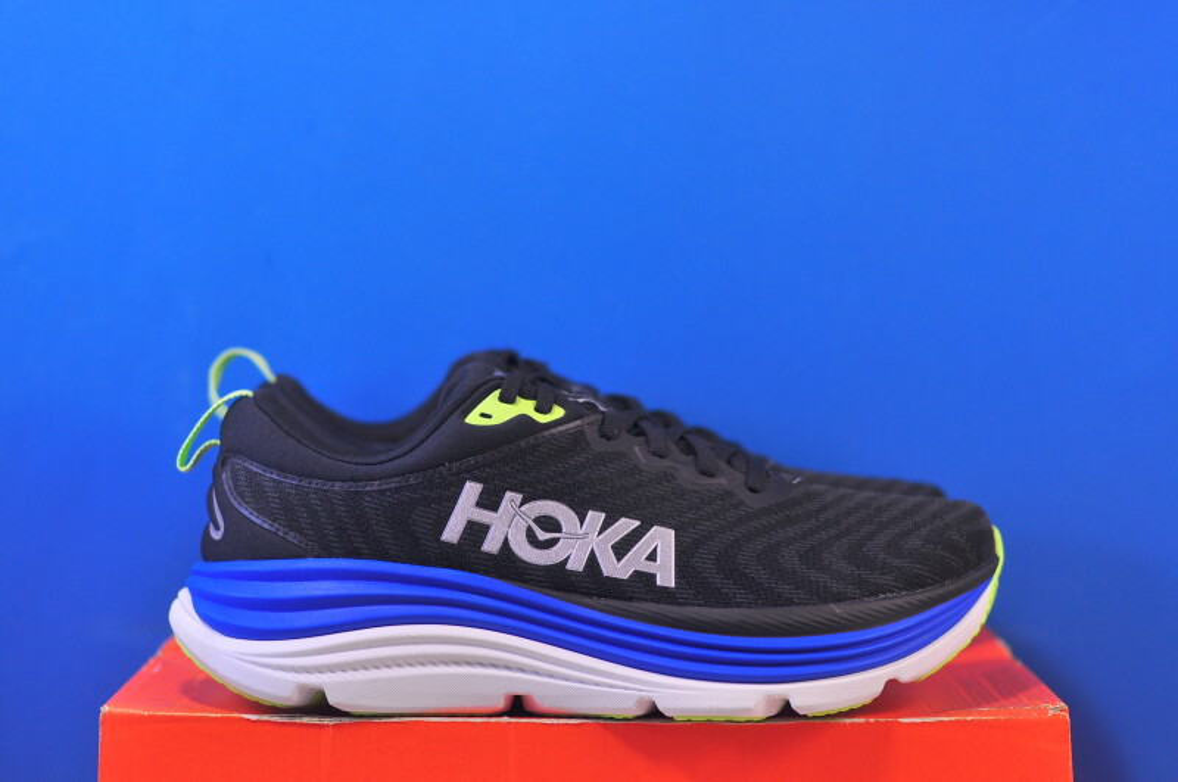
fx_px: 2451
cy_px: 391
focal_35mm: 75
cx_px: 589
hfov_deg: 27.0
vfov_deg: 18.1
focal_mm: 50
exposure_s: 1/320
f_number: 2.5
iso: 250
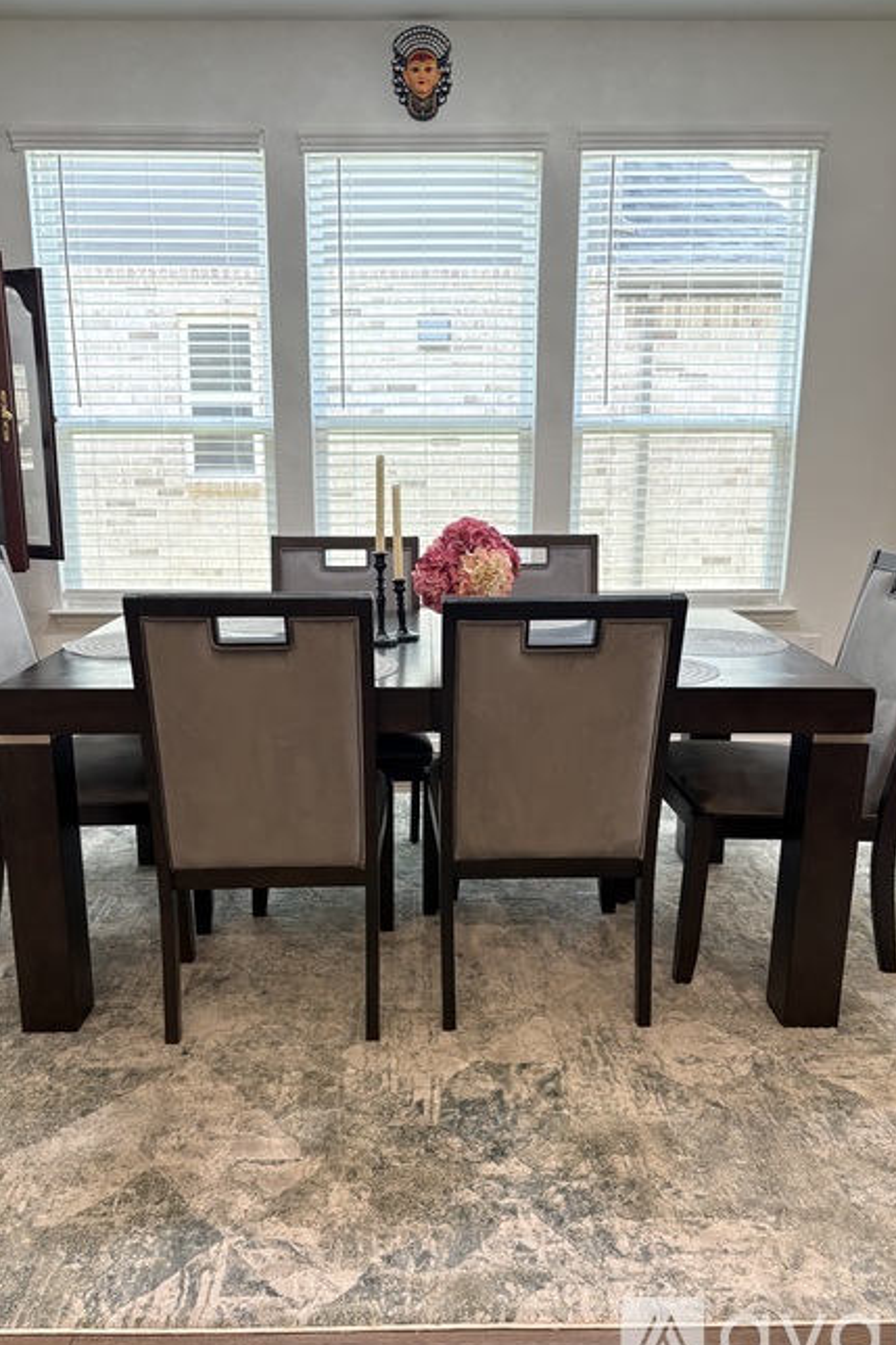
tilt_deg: -12.3
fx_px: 1046
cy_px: 684
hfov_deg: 46.4
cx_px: 437
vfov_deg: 65.5
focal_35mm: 28
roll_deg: +0.1
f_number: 1.6
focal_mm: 5.96
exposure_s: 1/60
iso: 200
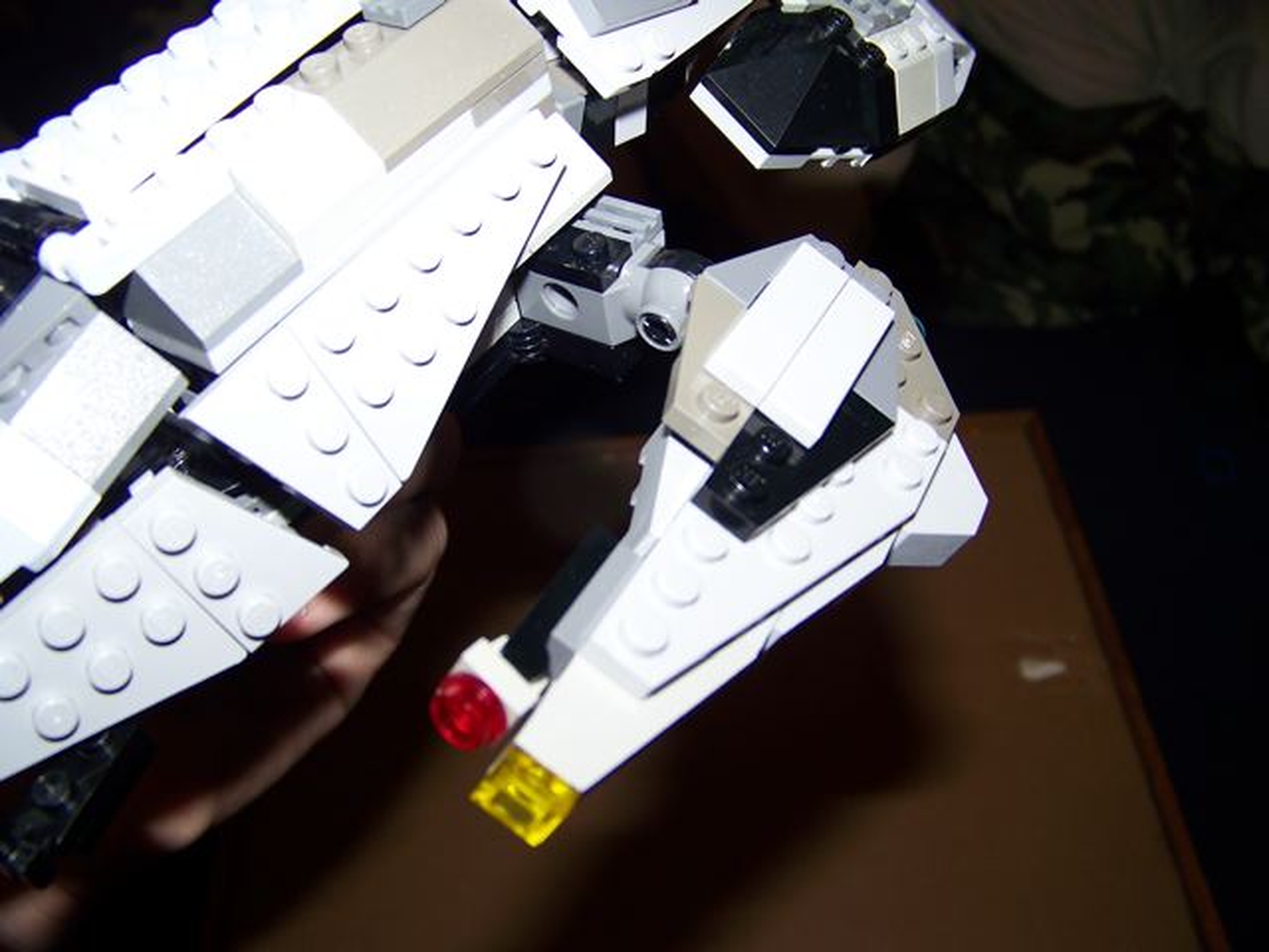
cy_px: 476
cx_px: 634
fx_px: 1320
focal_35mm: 36
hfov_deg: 51.4
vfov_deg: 39.7
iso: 64
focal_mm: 5.85
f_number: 2.8
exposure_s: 1/30
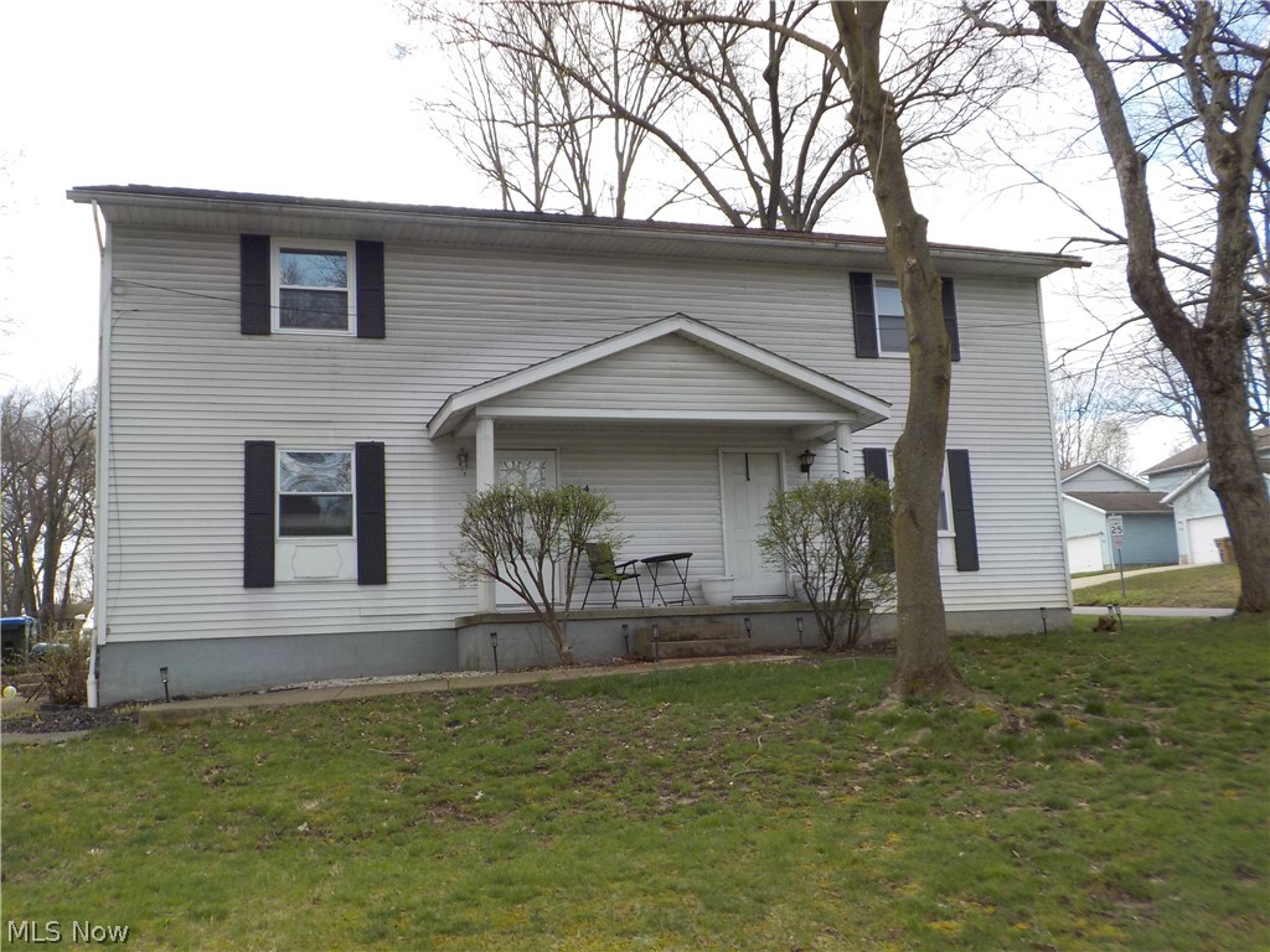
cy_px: 476
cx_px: 635
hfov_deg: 60.0
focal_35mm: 30
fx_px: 1101
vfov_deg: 46.8
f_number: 3.3
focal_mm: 4.1
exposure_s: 1/400
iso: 125
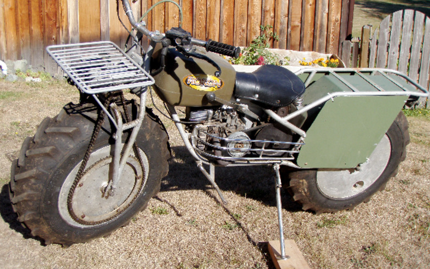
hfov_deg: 48.2
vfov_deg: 31.2
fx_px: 480
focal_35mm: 41
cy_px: 123
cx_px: 212
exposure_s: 1/500
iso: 80
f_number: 3.5
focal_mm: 6.7
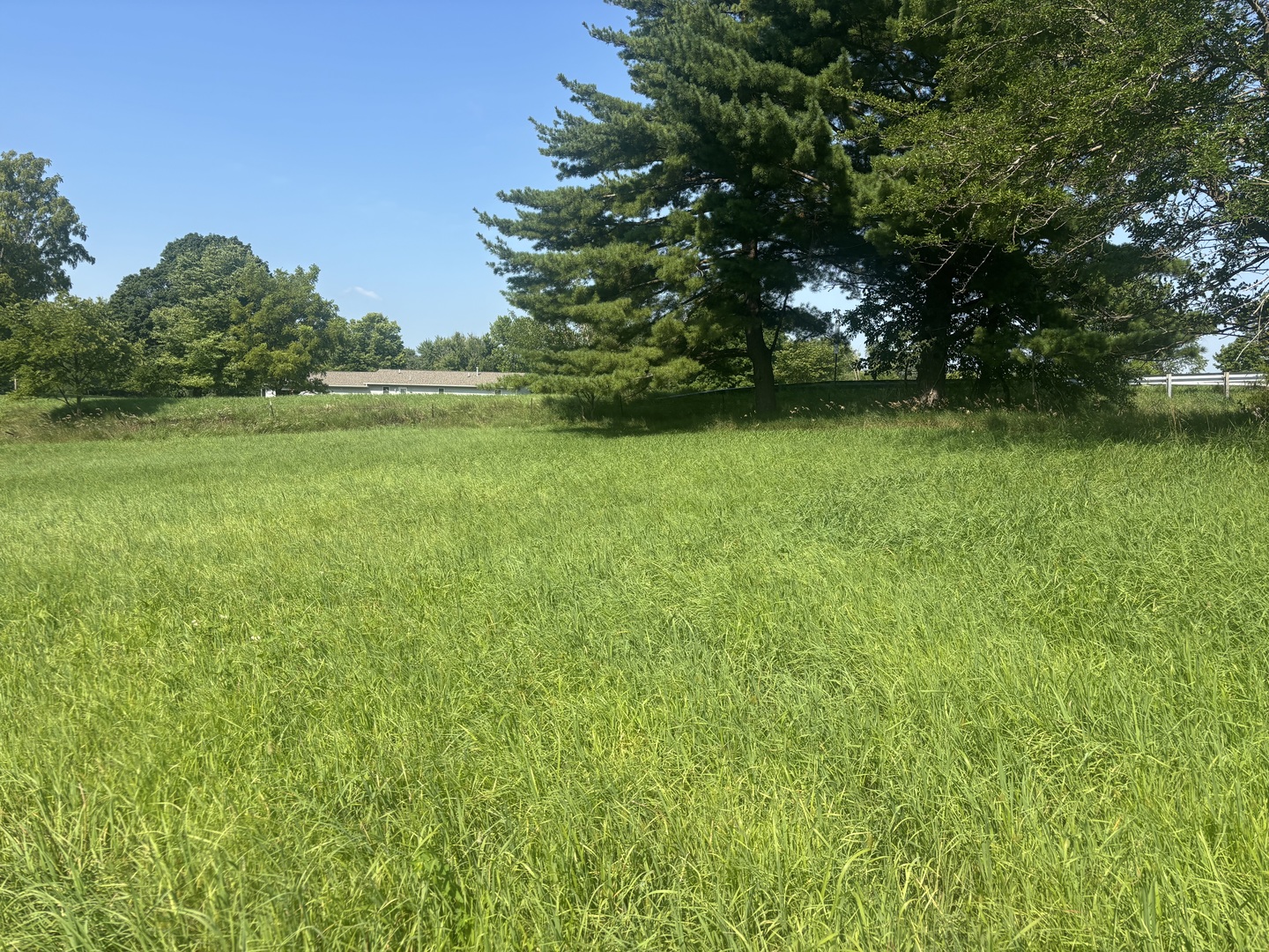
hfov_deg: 67.3
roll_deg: -1.2
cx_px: 634
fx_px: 953
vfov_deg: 53.1
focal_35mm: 26
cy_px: 476
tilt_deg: -4.8
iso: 50
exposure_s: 1/2398
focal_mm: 5.96
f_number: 1.6
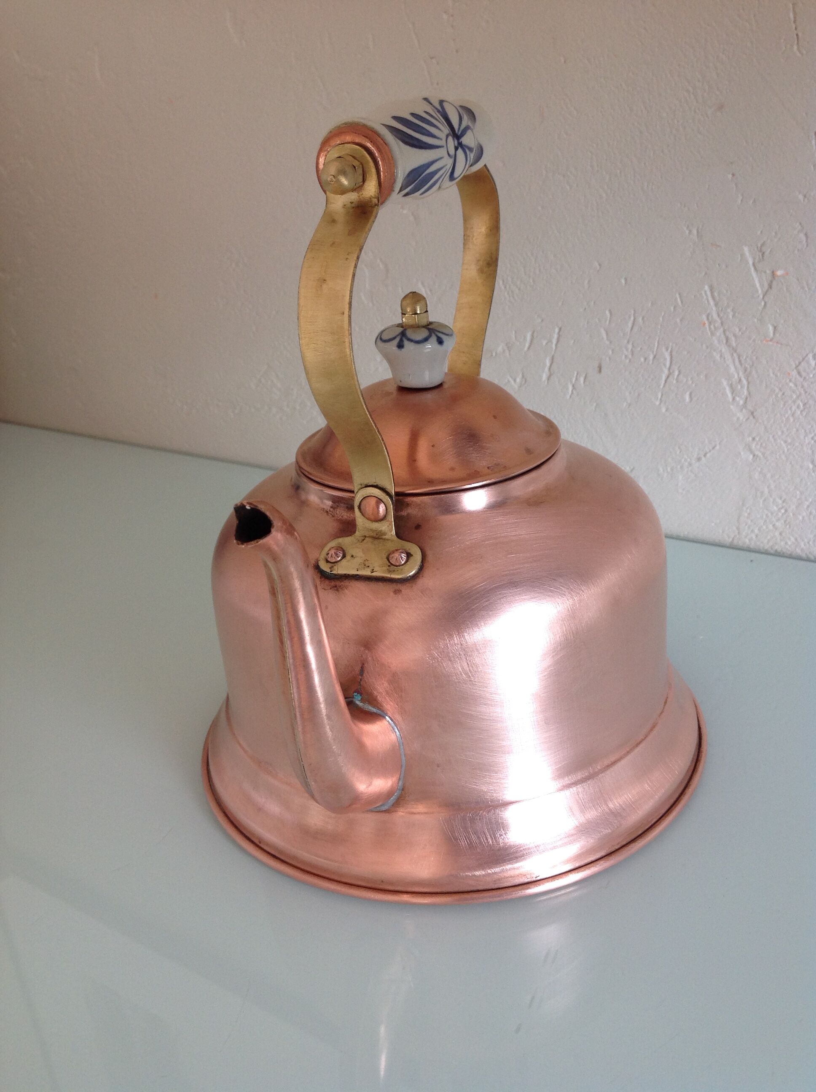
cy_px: 546
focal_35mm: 35
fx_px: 1103
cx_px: 408
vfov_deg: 52.7
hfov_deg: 40.6
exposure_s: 1/60
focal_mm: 4.28
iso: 64
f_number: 2.4
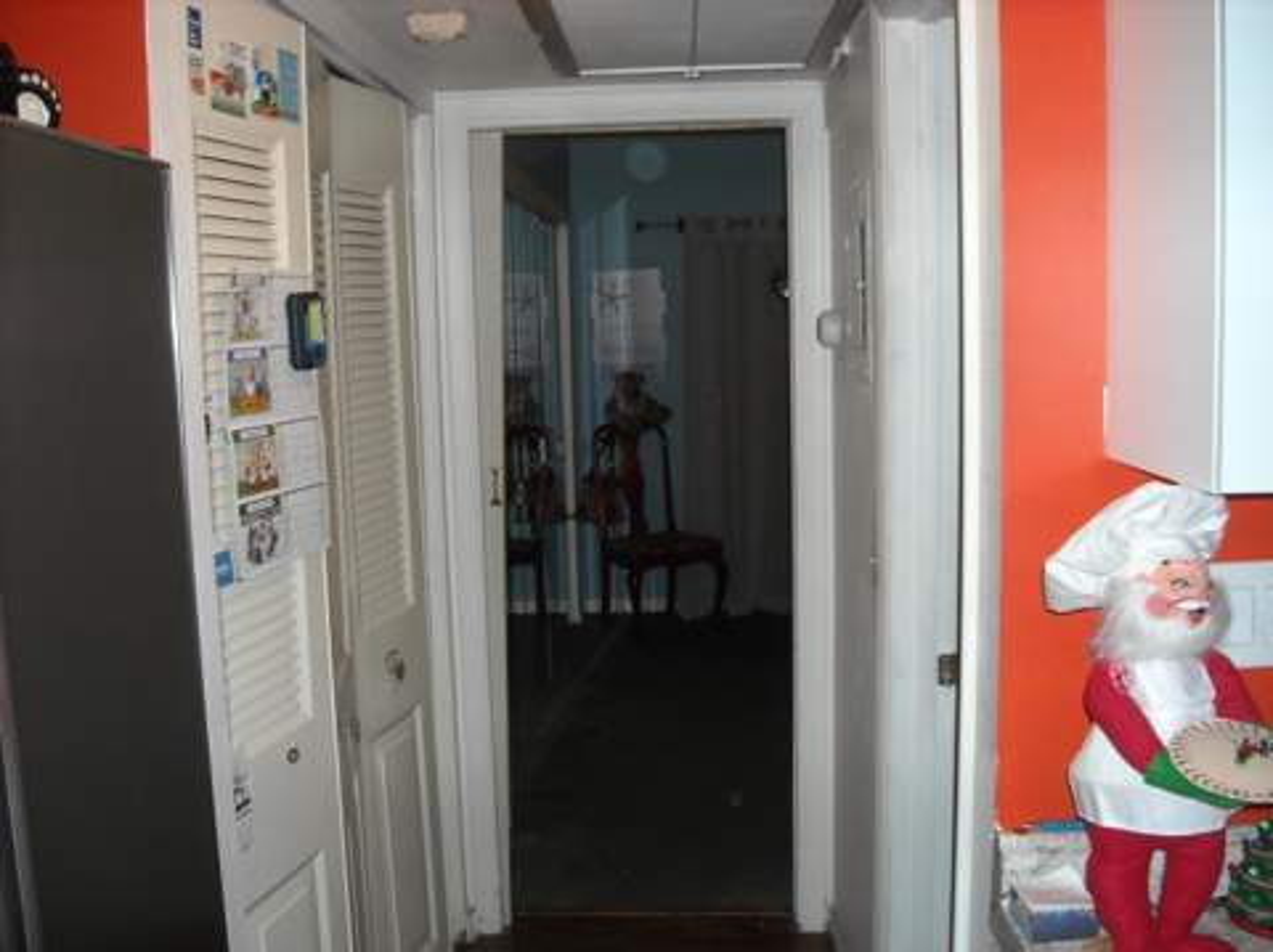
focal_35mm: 35
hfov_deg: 52.7
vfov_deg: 40.6
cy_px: 476
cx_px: 636
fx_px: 1286
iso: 100
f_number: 2.8
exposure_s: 1/60
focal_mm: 5.7
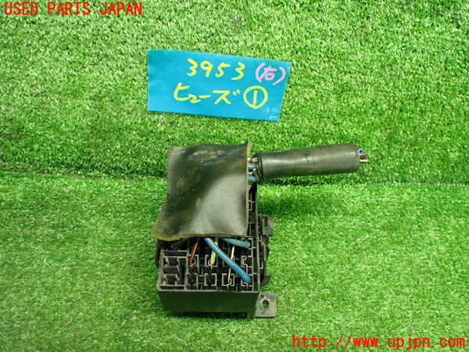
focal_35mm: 30
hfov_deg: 60.0
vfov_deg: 46.8
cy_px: 176
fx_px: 406
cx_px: 234
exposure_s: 1/60
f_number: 2.3
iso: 800
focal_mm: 5.4
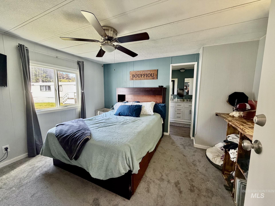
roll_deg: +0.5
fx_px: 111
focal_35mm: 14
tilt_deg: -5.4
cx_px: 138
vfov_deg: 85.7
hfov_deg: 102.1
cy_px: 103
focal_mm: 2.22
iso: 250
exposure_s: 1/120
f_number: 2.2
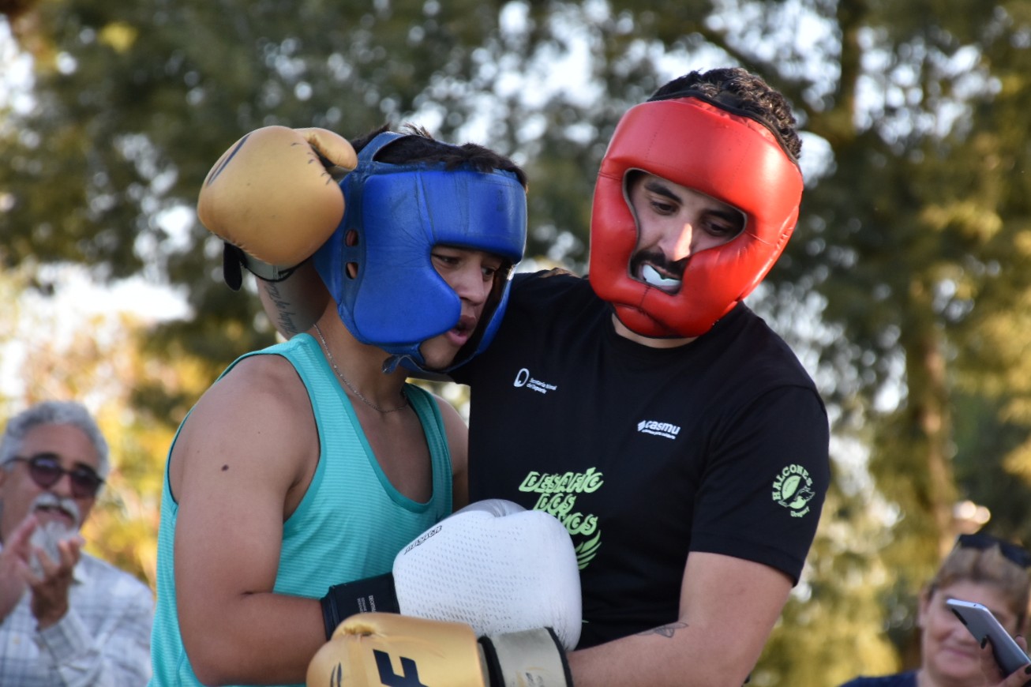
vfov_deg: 6.5
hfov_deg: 9.8
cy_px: 344
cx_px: 516
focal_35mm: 210
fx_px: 6012
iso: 800
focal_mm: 140
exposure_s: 1/500
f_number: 5.6
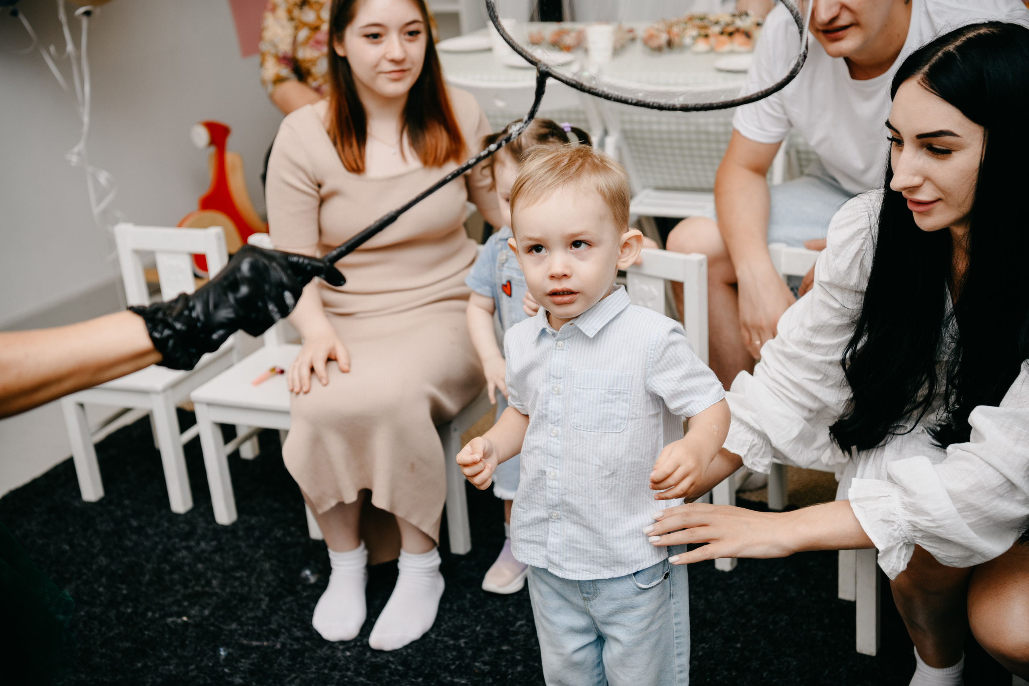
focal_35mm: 48
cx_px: 514
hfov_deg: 41.1
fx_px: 1372
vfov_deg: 28.1
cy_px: 343
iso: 160
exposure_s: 1/160
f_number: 3.5
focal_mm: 48
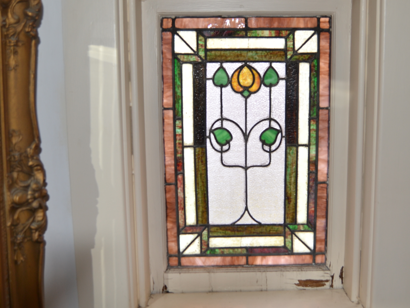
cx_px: 230
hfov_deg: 47.0
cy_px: 141
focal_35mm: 40
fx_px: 470
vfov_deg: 36.2
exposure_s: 1/125
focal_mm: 19
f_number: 4
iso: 200
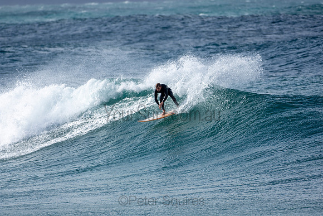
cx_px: 162
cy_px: 108
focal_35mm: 750
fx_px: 6730
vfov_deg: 1.8
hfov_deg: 2.7
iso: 125
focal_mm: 500
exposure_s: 1/800
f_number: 5.6
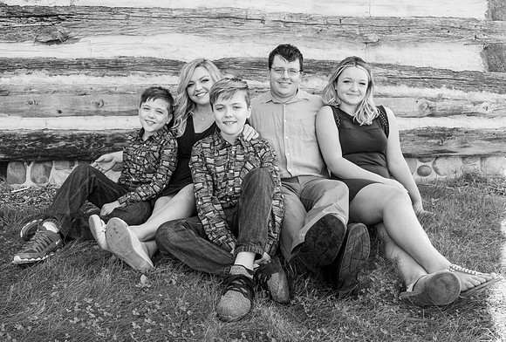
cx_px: 237
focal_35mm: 30
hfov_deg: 62.2
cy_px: 156
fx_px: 419
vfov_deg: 44.4
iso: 400
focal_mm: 18
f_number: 7.1
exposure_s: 1/200
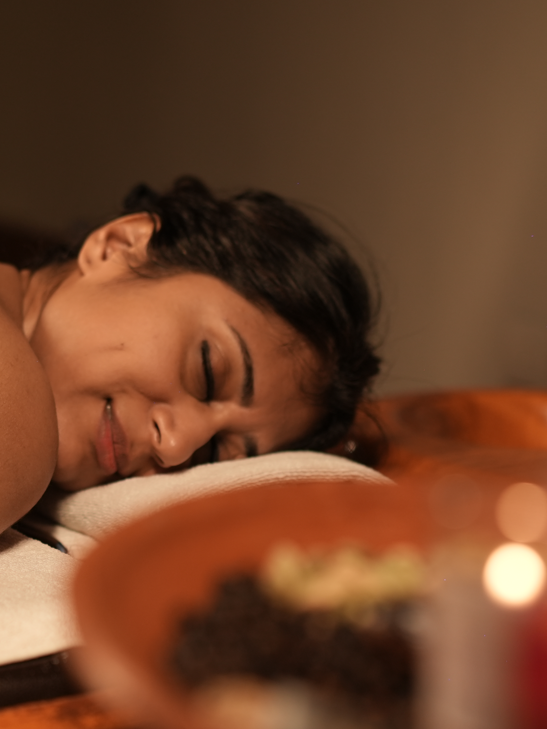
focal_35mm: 79
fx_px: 1664
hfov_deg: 18.3
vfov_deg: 24.7
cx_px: 31
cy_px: 368
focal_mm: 35
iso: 250
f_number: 1.8
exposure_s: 1/100
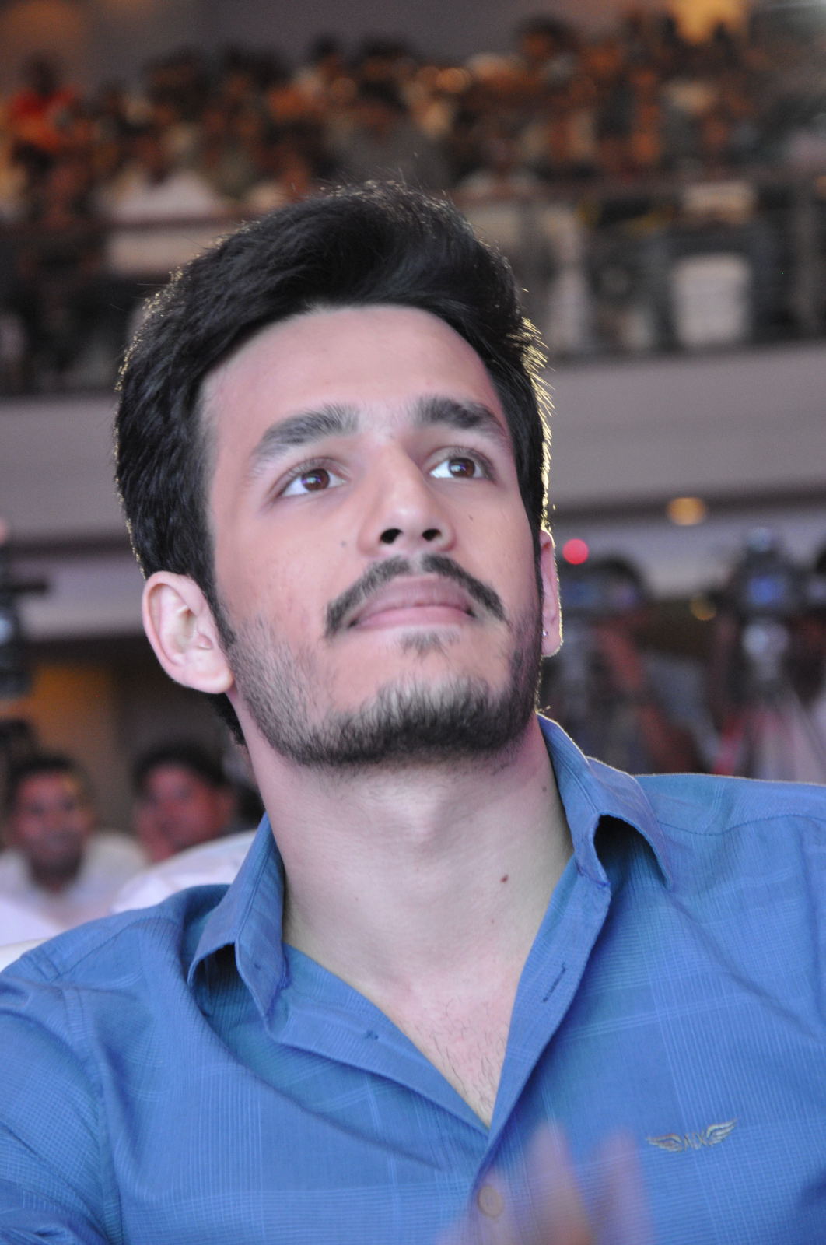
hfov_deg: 10.1
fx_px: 4660
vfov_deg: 15.2
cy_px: 622
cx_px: 413
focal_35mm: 135
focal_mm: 90
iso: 1600
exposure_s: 1/25
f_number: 5.6
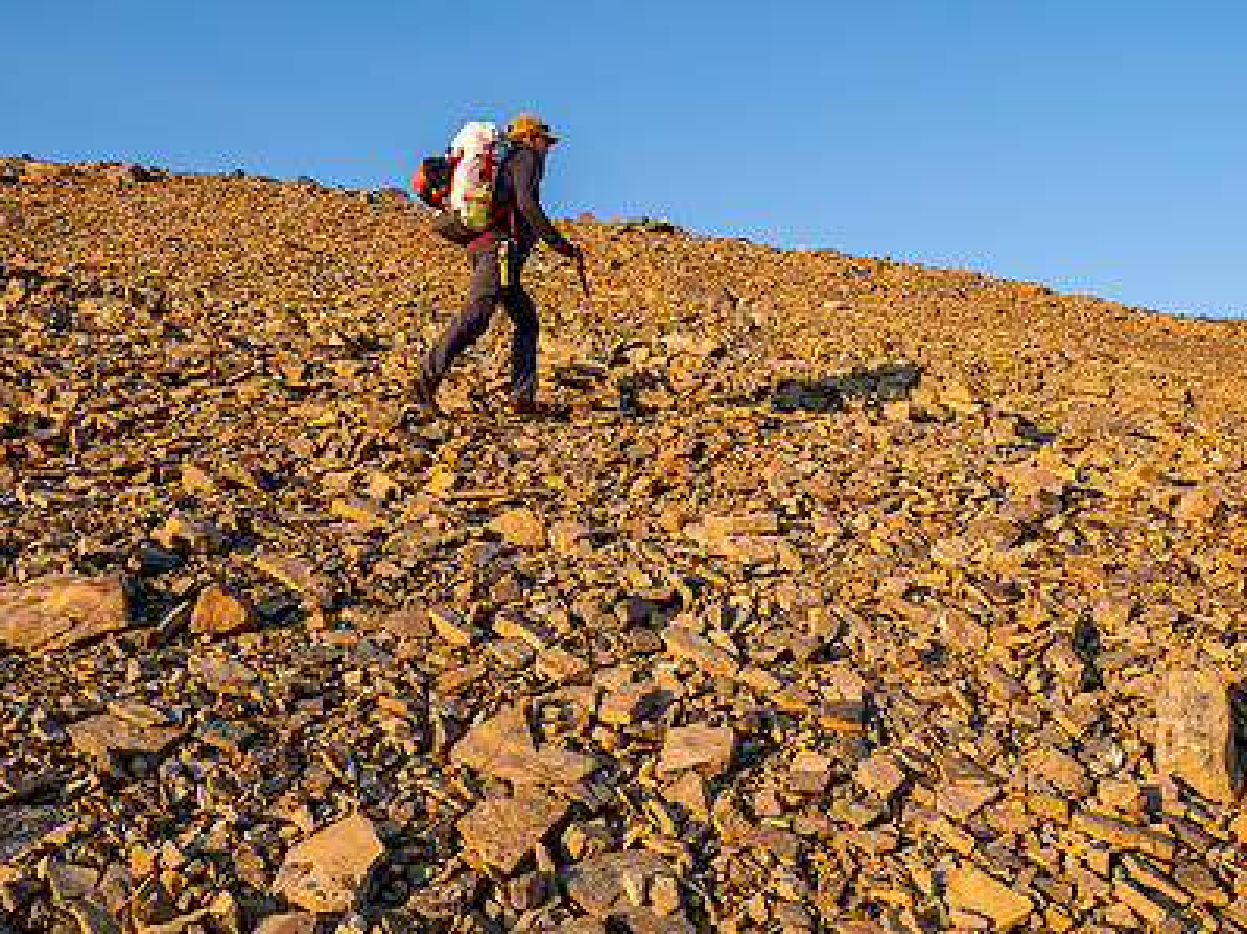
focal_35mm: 35
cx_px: 777
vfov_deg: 40.1
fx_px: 1260
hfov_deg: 52.1
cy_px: 632
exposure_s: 1/100
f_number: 8
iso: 200
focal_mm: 12
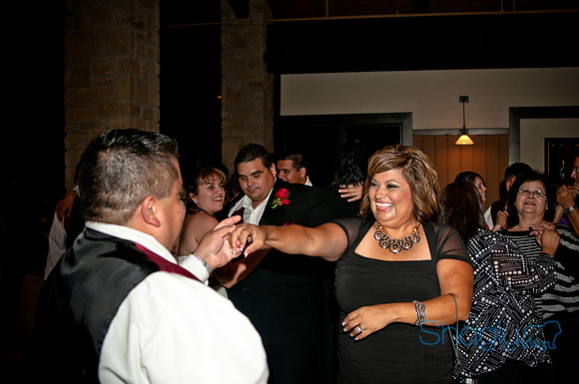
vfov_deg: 31.8
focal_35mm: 42
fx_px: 675
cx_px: 290
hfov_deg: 46.5
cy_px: 192
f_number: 3.2
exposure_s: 1/200
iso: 400
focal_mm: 28
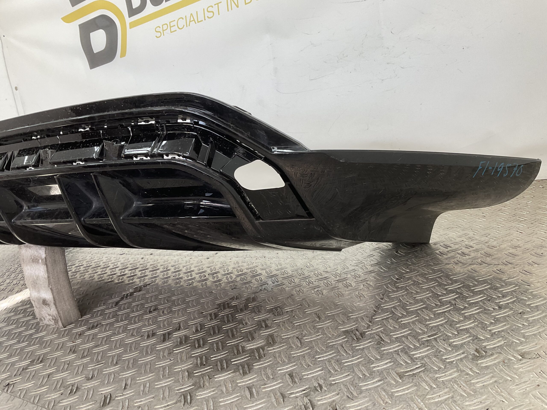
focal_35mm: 29
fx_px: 458
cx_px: 274
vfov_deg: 48.2
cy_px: 205
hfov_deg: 61.7
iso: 25
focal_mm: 3
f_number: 1.8
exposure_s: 1/120
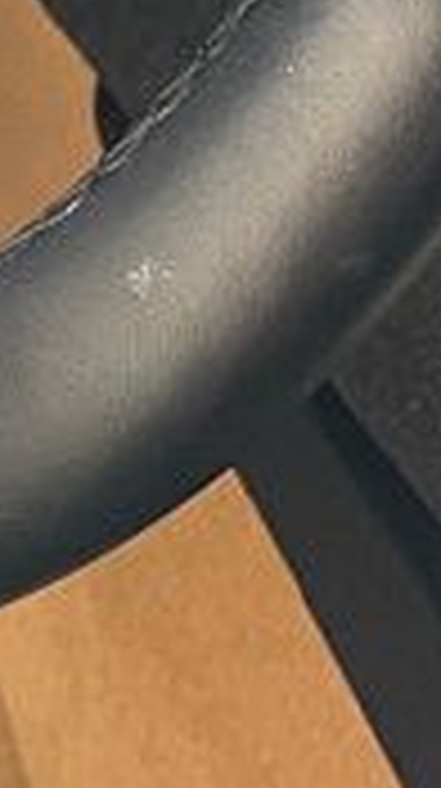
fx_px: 3463
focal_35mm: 166
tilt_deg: -20.7
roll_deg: -0.9
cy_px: -829
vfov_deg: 11.6
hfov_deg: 6.6
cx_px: -904
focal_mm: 4.2
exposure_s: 1/60
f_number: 1.6
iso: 250
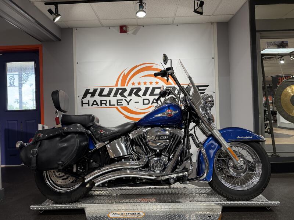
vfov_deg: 56.8
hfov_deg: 71.6
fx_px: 204
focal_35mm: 24
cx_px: 147
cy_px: 110
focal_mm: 6.76
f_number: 1.78
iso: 200
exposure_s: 1/120
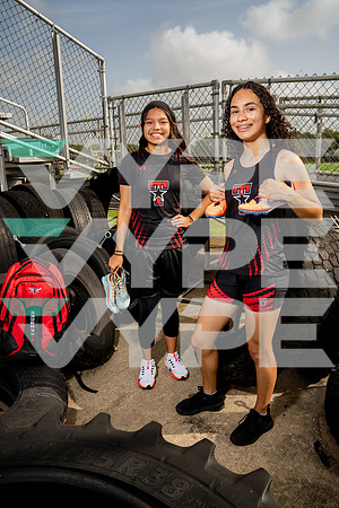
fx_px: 381
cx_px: 170
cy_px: 254
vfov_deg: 67.4
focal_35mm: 27
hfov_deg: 47.9
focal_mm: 27
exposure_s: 1/250
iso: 100
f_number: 5.6
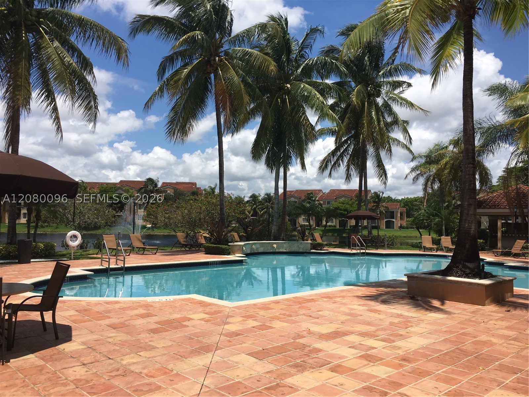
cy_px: 198
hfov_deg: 61.7
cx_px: 264
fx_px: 443
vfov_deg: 48.2
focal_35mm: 29
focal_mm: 4.15
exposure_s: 1/2404
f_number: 2.2
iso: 25
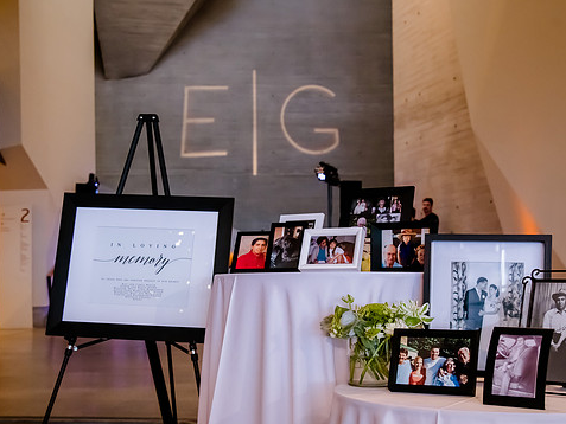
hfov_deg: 36.2
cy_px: 250
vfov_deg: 27.5
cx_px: 284
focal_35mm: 53
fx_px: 867
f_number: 5
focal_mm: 38
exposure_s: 1/200
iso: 2500
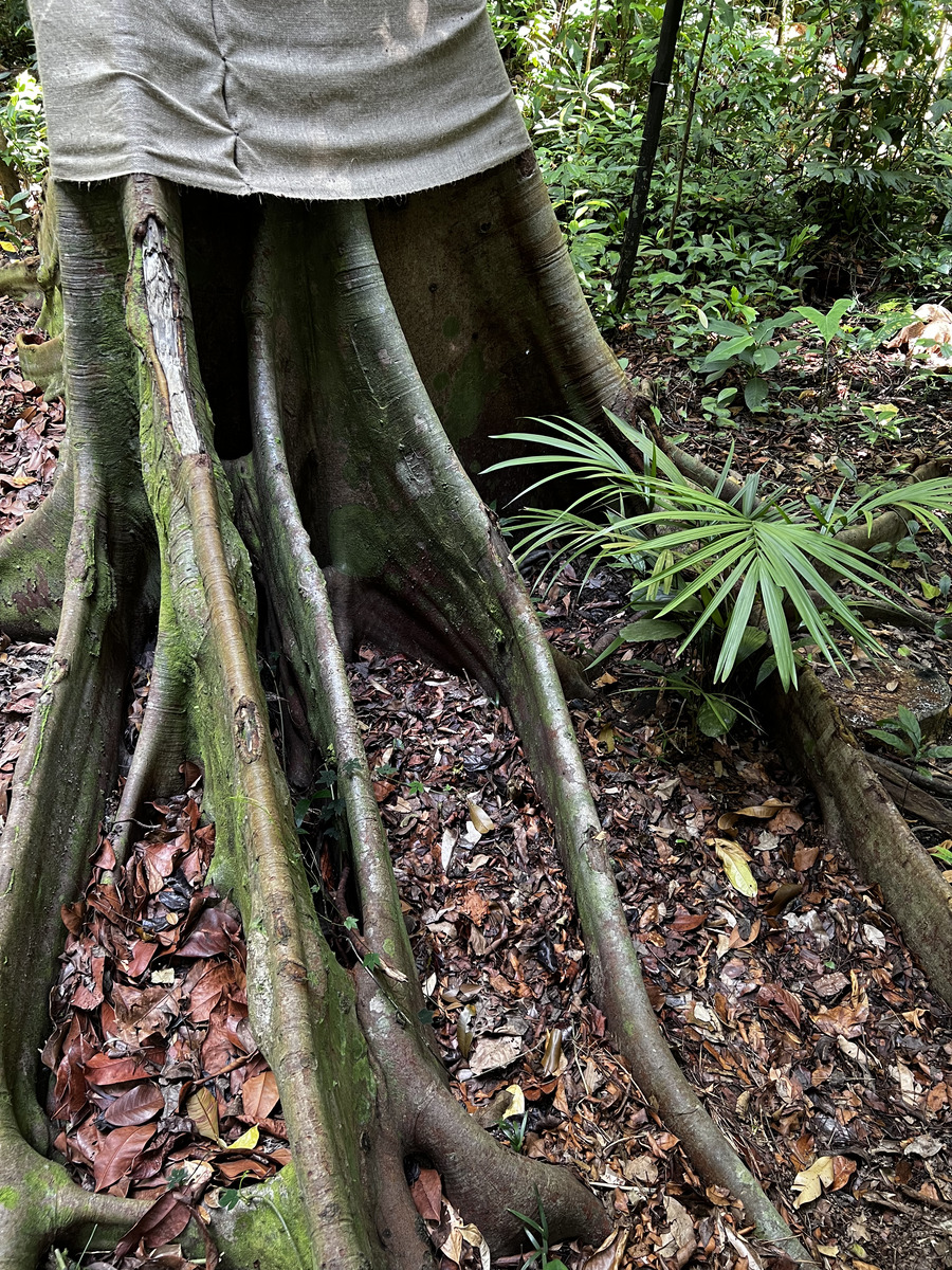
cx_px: 476
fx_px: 953
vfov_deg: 67.3
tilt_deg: -35.9
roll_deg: +0.4
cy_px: 635
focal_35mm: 26
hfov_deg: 53.1
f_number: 1.5
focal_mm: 5.7
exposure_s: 1/70
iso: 125
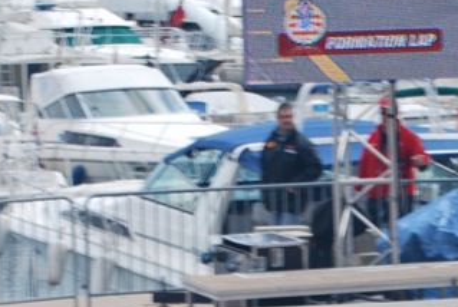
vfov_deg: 5.2
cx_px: 492
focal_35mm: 265
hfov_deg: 7.7
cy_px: 438
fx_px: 3373
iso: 100
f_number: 7.1
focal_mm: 55
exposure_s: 1/200
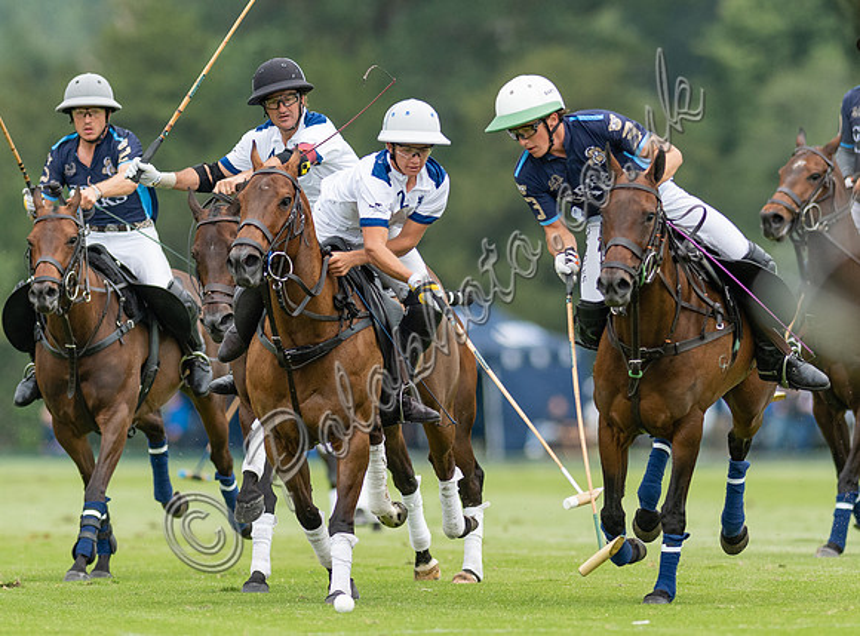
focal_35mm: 588
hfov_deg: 3.4
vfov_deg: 2.5
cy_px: 353
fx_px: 14539
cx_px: 581
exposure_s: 1/3200
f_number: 2.8
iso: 640
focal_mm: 300
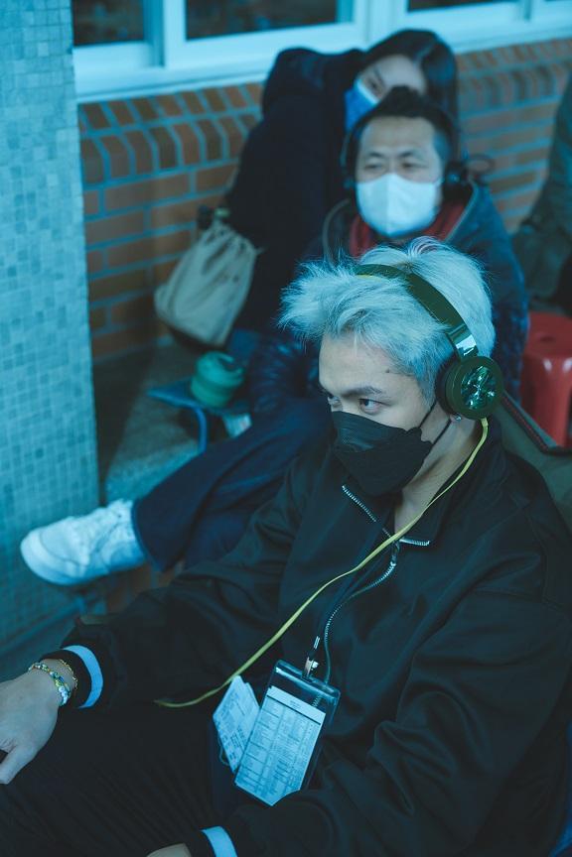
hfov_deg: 27.0
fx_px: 1192
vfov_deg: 39.6
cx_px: 286
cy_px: 428
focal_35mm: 50
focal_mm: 50
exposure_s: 1/80
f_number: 2.8
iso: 800
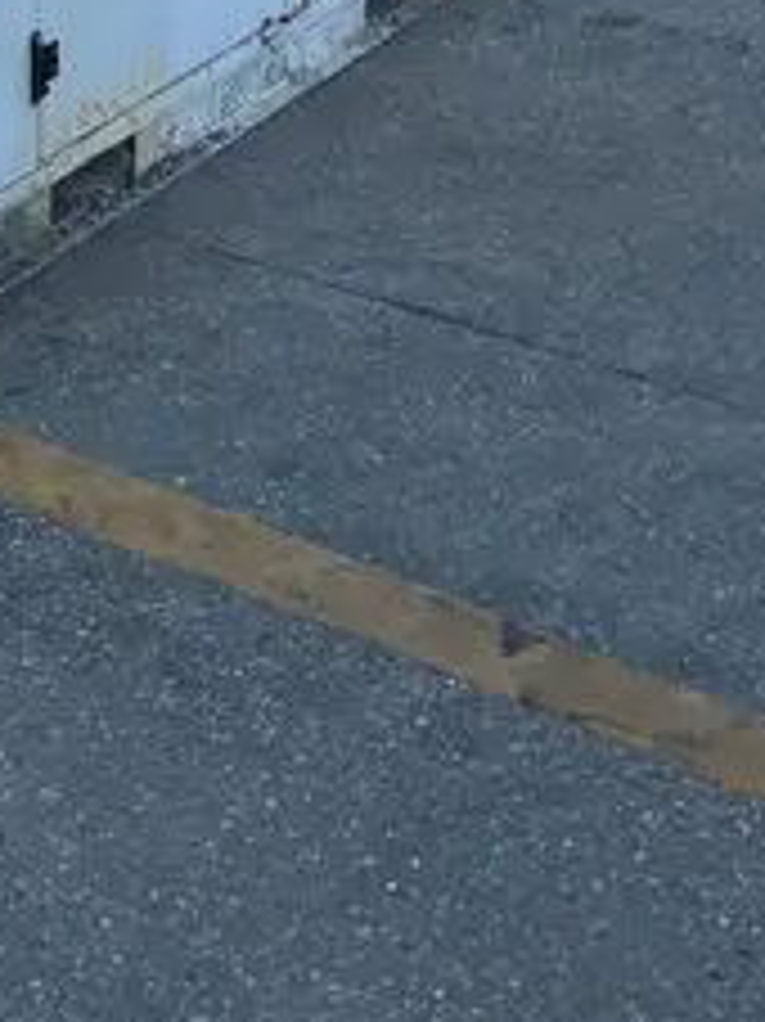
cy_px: -430
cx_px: 90
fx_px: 2477
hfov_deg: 17.3
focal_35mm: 84
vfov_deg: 20.5
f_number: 1.6
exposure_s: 1/833
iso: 50
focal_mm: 5.1
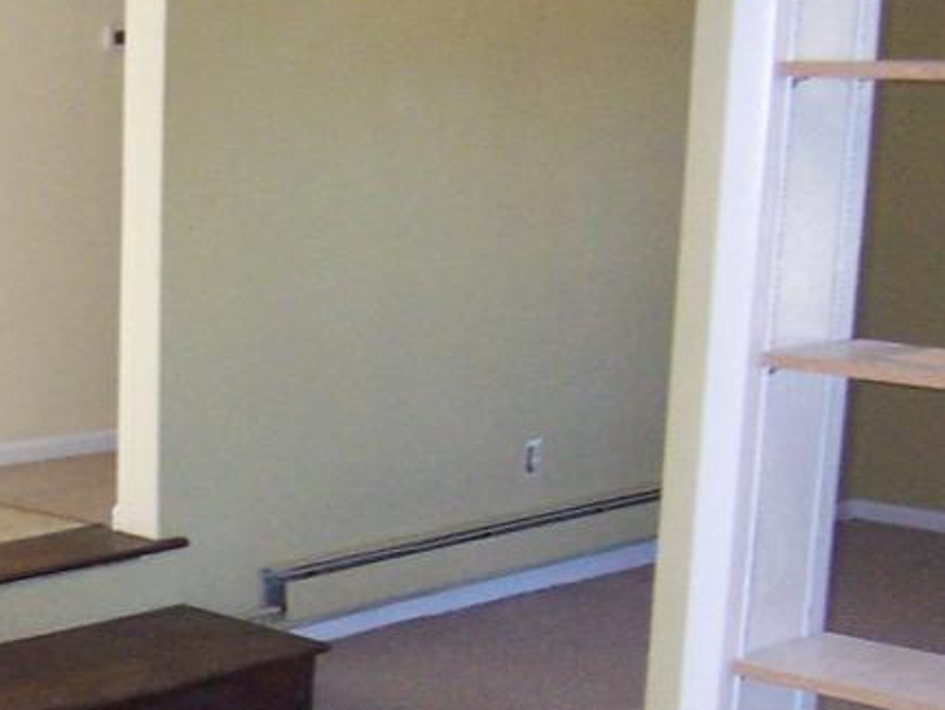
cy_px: 629
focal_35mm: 77
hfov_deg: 23.7
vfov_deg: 18.9
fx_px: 2103
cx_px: -92
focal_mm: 3.8
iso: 200
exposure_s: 1/30
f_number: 2.8
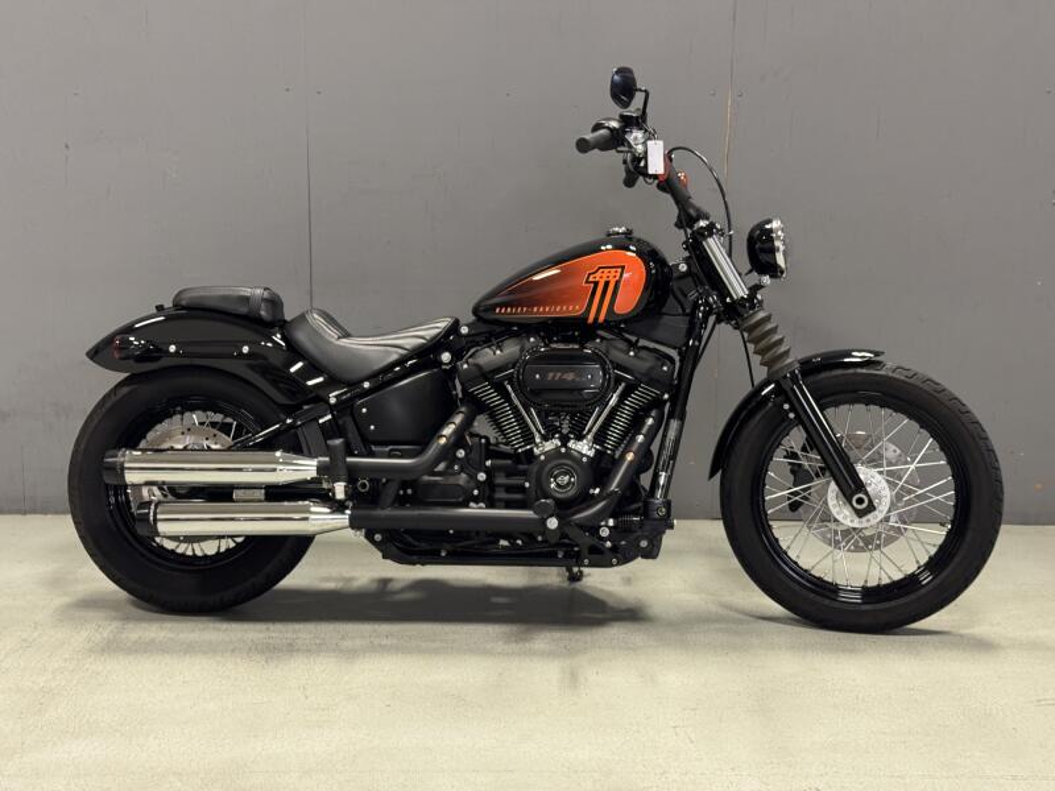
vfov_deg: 30.3
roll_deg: -1.6
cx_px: 528
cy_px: 396
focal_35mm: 48
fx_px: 1463
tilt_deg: -11.4
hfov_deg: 39.7
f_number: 1.78
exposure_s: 1/60
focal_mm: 6.76
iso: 250
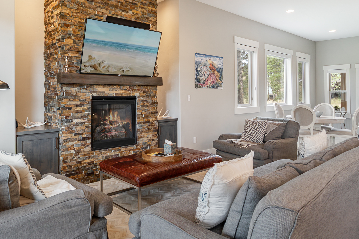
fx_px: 249
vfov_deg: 51.1
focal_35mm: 25
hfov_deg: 71.1
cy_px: 101
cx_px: 152
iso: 100
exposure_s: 1
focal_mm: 12
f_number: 10
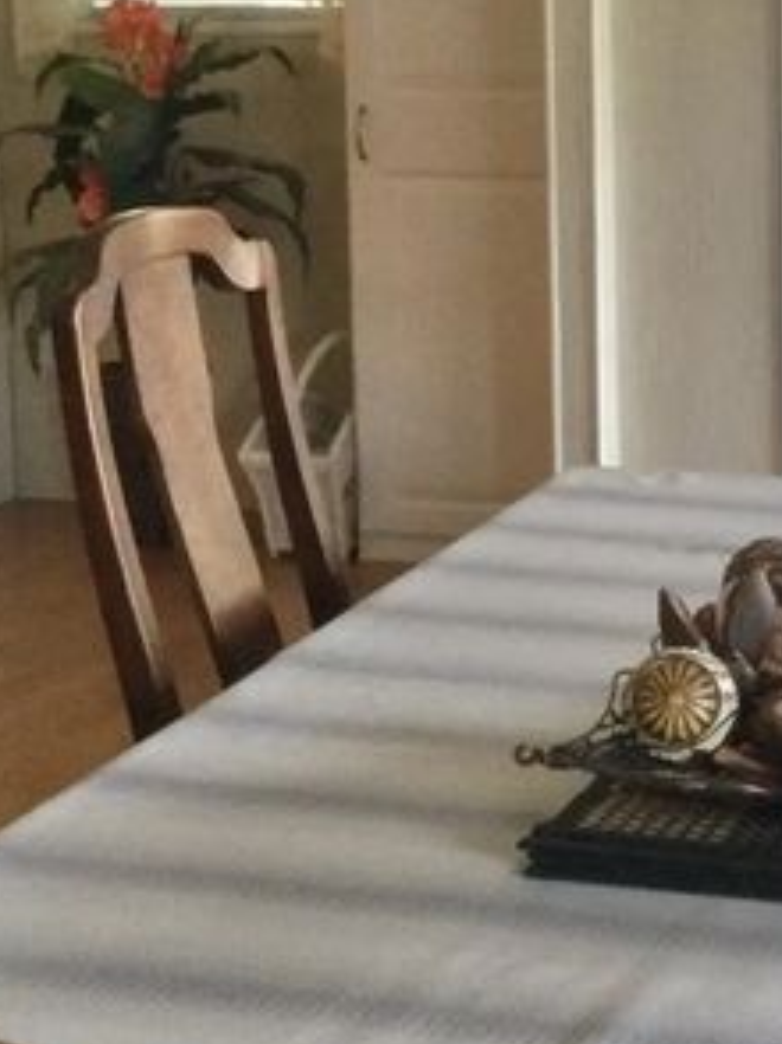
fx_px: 2715
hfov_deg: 16.2
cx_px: 714
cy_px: 282
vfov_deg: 21.6
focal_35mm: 90
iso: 160
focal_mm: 3.3
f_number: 2.4
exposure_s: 1/30
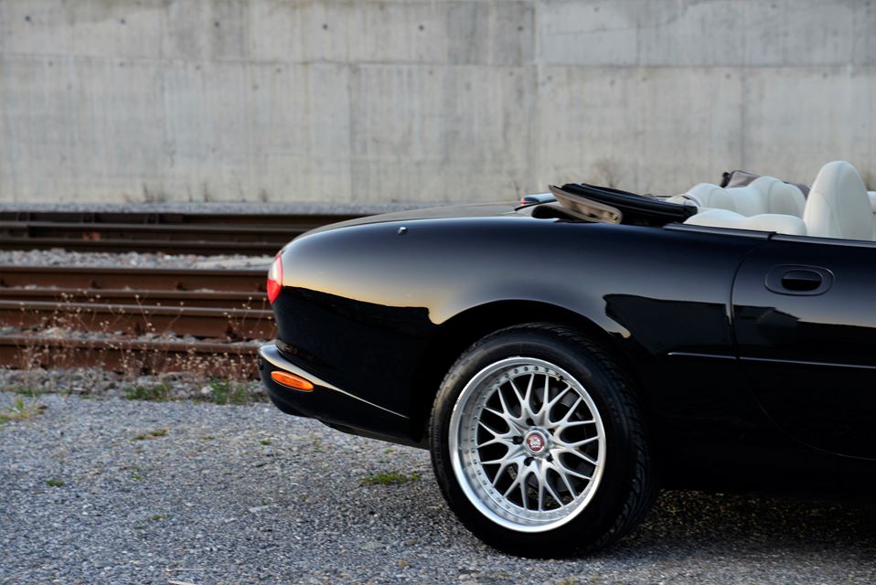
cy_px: 292
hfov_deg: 17.1
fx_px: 2922
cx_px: 438
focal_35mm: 120
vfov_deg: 11.4
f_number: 6.3
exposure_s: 1/60
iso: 500
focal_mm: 120
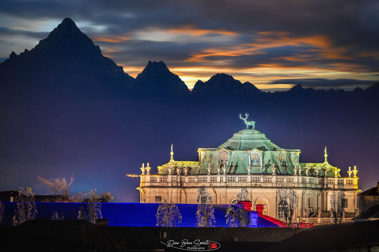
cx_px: 190
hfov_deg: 4.5
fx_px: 4842
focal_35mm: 460
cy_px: 126
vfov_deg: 3.0
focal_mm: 460
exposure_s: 2.5
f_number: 6
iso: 100
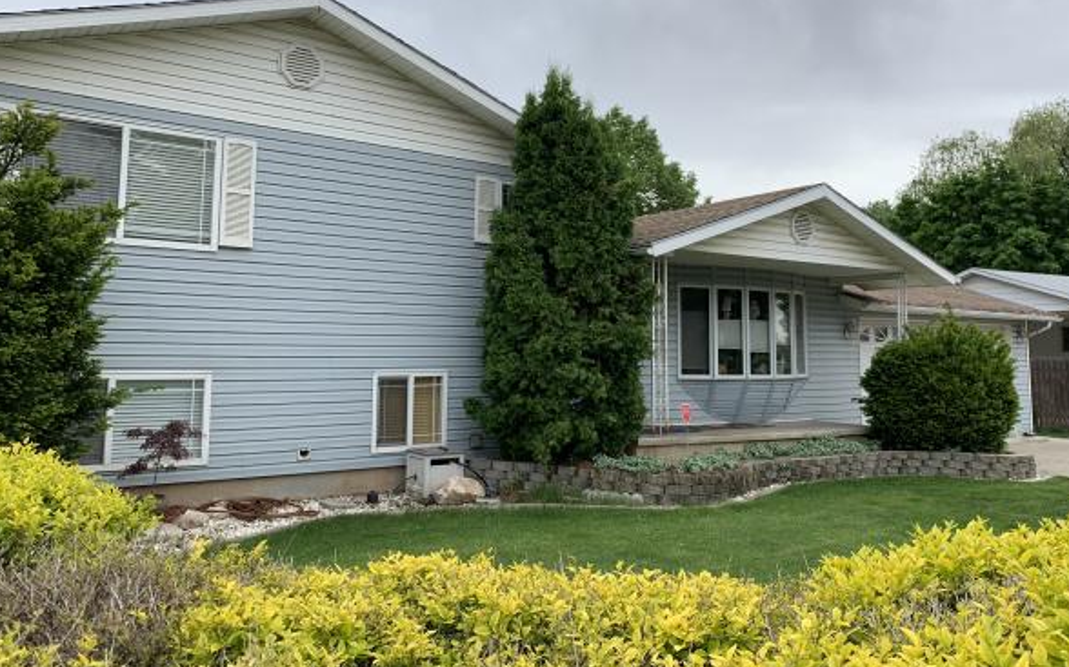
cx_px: 573
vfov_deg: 41.6
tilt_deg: +6.7
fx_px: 874
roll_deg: +0.1
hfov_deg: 62.8
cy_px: 267
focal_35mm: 30
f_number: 1.8
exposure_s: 1/743
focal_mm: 4.25
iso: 25
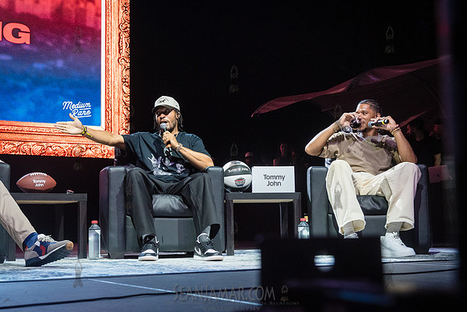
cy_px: 155
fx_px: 660
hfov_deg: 38.8
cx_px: 185
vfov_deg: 26.6
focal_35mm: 51
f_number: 5
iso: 5000
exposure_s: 1/800
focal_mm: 42
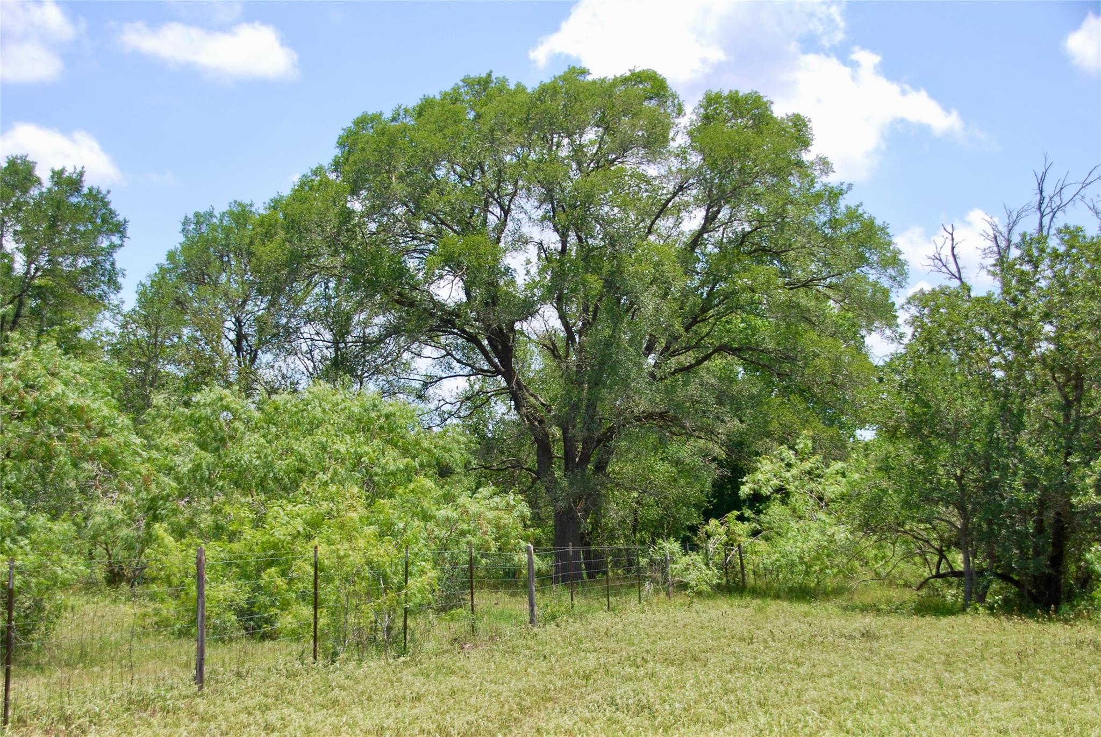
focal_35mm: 66
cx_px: 550
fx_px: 2020
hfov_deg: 30.5
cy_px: 368
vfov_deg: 20.7
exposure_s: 1/200
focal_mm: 44
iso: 100
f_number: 7.1
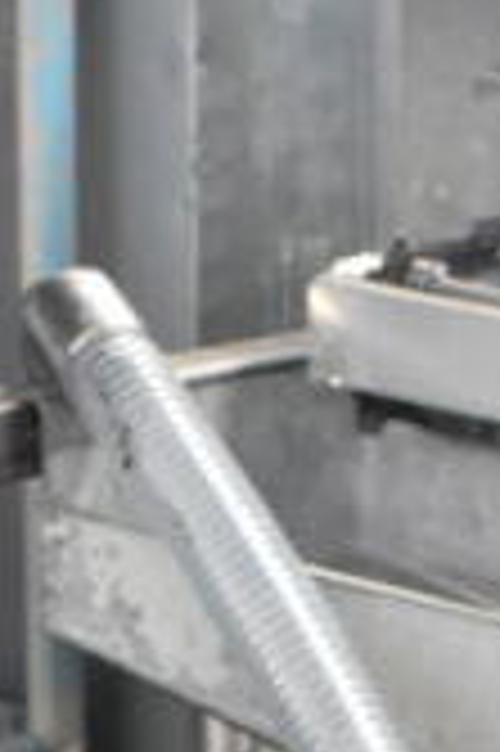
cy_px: 1157
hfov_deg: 7.2
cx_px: 1113
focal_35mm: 181
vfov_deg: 10.9
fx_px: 3778
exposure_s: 1/40
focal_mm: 22
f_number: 3.8
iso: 3600
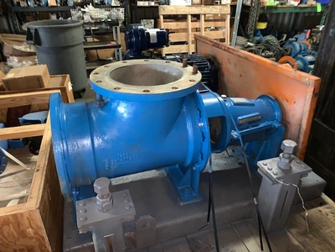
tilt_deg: -26.9
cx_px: 168
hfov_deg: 67.3
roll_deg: +0.2
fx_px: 252
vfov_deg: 53.1
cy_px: 126
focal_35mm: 26
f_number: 1.8
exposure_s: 1/4
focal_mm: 4.25
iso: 100
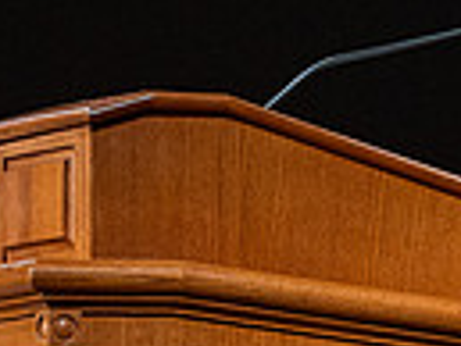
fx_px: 15596
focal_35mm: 1170
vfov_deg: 1.3
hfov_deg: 1.7
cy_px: -93
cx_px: 670
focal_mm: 180
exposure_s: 1/160
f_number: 2.8
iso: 640
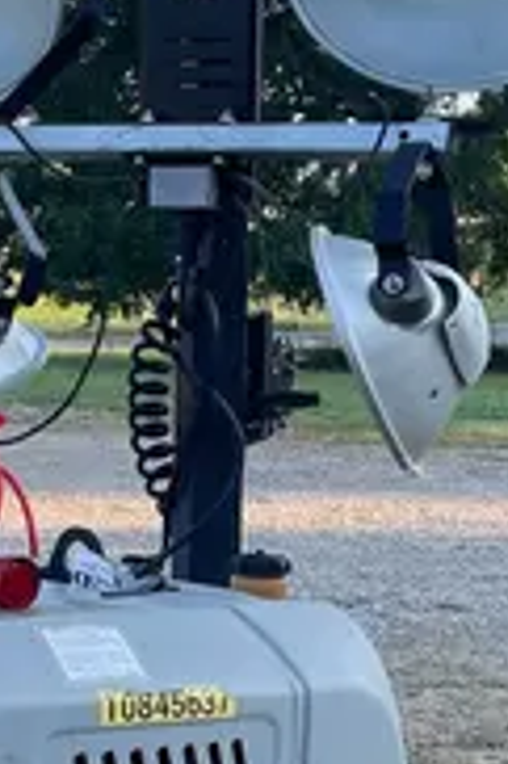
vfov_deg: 18.7
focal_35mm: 109
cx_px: 227
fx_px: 2311
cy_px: 569
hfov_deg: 12.5
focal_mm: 4.2
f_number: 1.6
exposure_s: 1/523
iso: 50
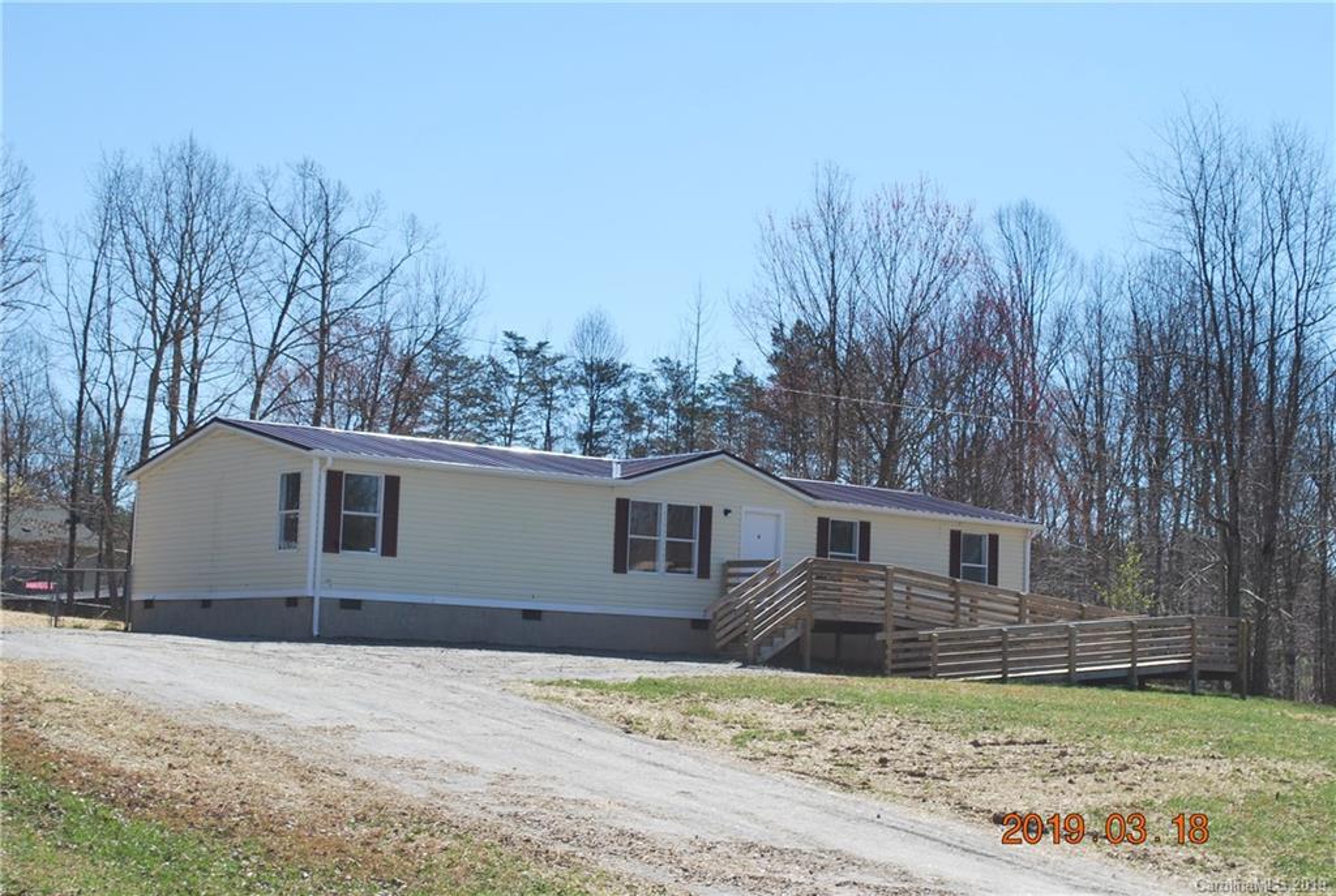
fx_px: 2119
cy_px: 448
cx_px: 668
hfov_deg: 35.0
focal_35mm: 57
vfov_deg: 23.9
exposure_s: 1/250
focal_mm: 38
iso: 100
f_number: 8
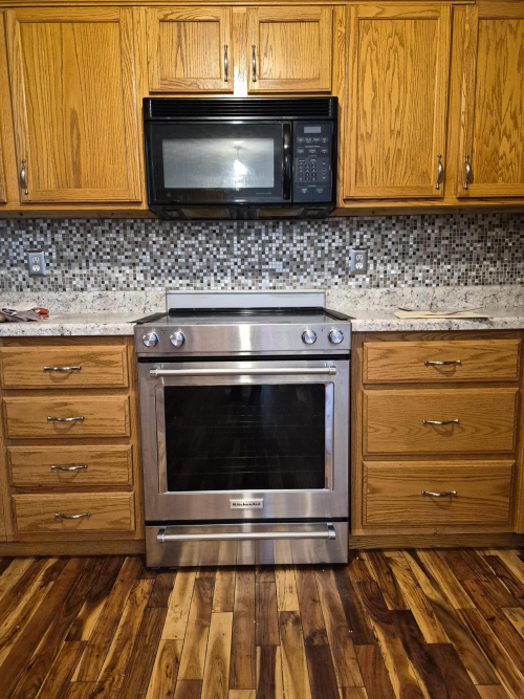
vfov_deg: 73.9
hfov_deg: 58.9
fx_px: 464
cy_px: 350
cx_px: 262
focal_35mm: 23
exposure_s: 1/120
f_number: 1.8
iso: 1000
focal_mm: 5.4
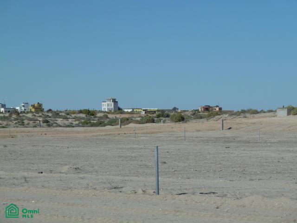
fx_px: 1175
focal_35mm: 137
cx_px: 148
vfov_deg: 10.8
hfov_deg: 14.4
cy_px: 112
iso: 80
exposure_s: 1/1000
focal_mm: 22.5
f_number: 5.6
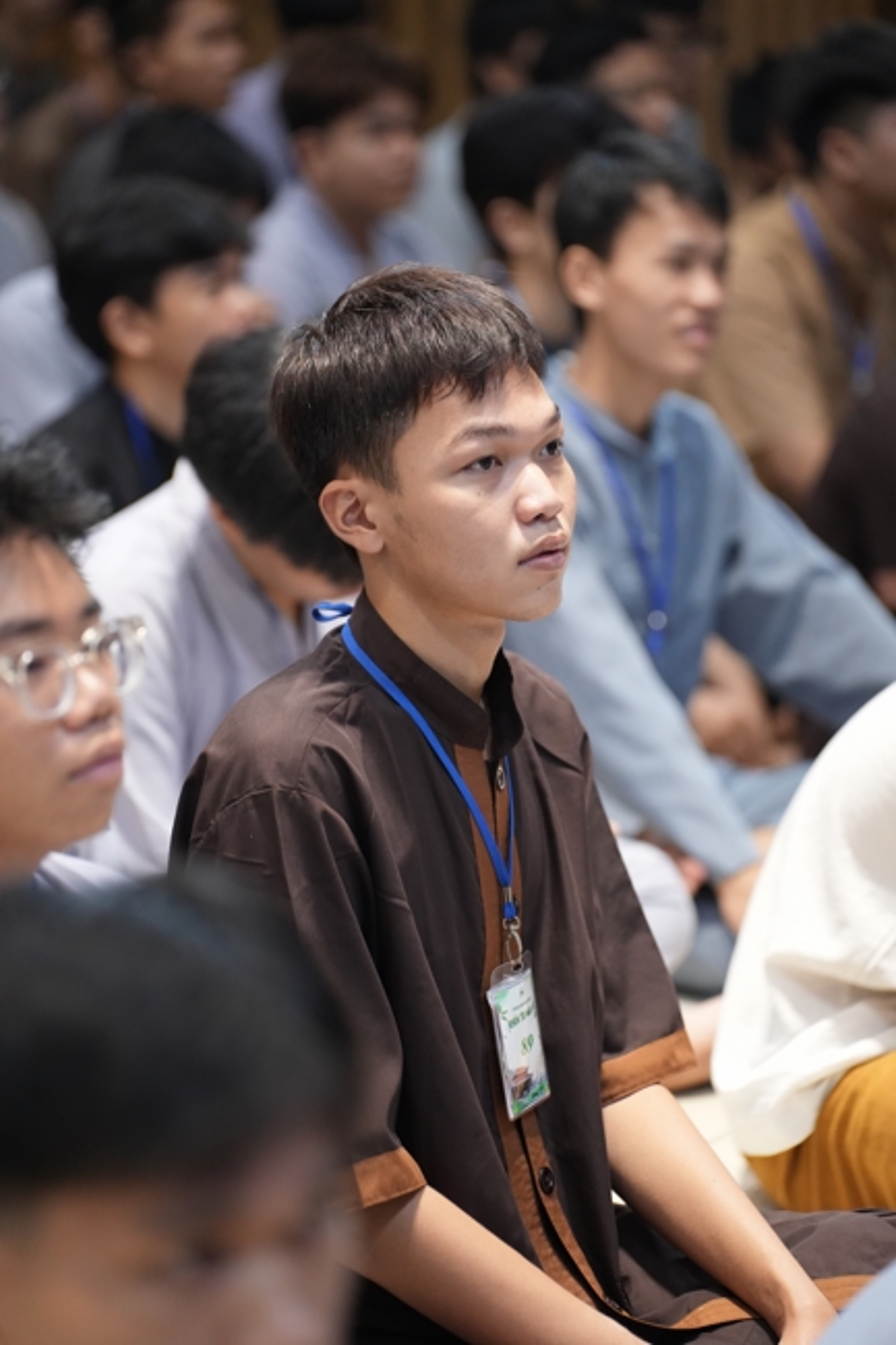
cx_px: 448
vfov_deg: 15.9
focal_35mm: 129
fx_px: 4818
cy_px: 672
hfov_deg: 10.6
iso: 3200
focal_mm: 129
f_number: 2.8
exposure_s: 1/200
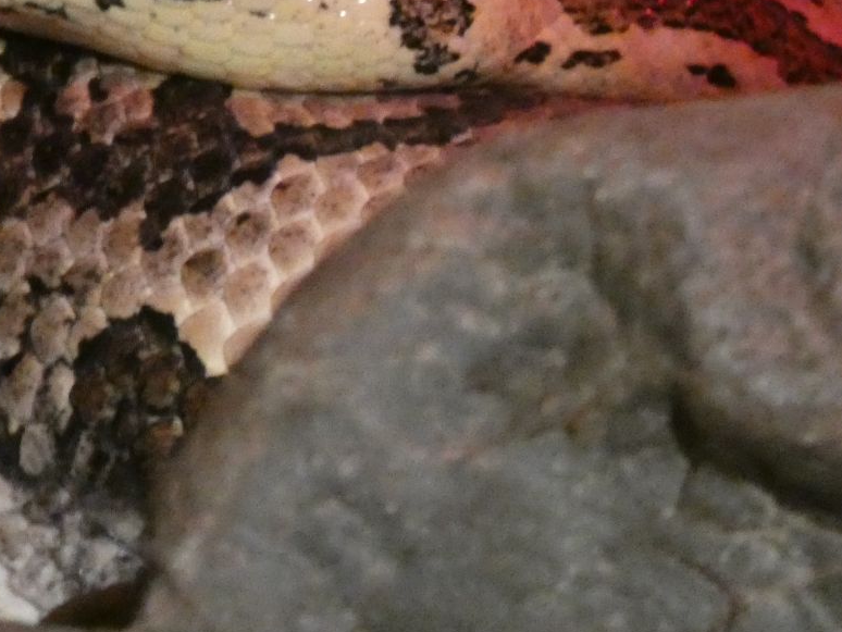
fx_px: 36205
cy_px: -145
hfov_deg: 1.3
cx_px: -134
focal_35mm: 1488
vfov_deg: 1.0
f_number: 5.6
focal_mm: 107.6
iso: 1600
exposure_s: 1/6
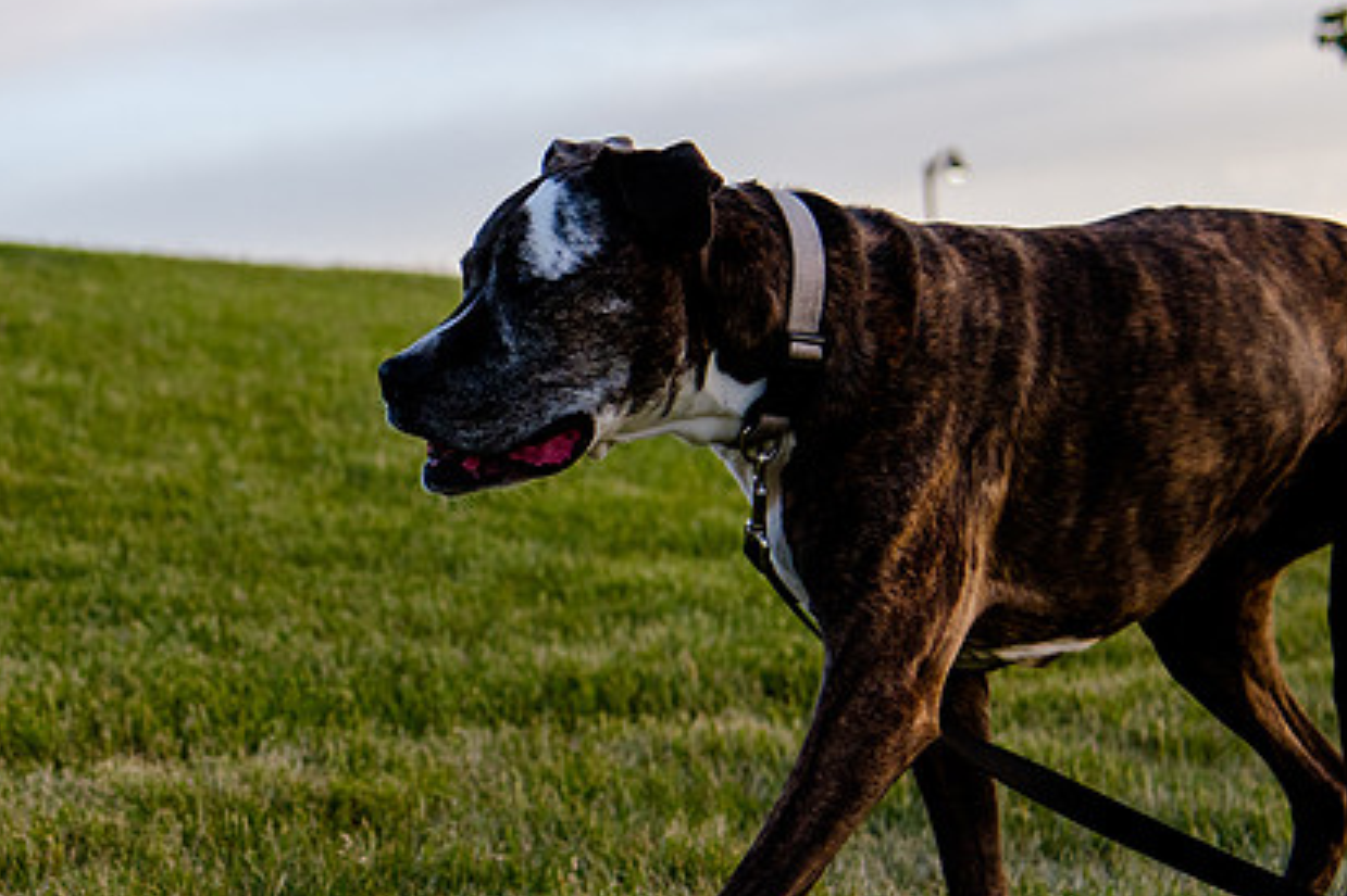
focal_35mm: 121
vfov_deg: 11.3
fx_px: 4525
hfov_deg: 16.7
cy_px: 535
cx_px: 140
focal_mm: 50
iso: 800
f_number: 4
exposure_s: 1/640
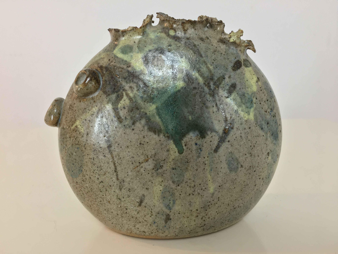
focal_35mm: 29
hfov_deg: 61.7
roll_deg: +0.8
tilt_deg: -12.6
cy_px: 127
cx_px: 169
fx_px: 283
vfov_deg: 48.2
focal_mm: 4.15
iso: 40
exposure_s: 1/33
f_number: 2.2
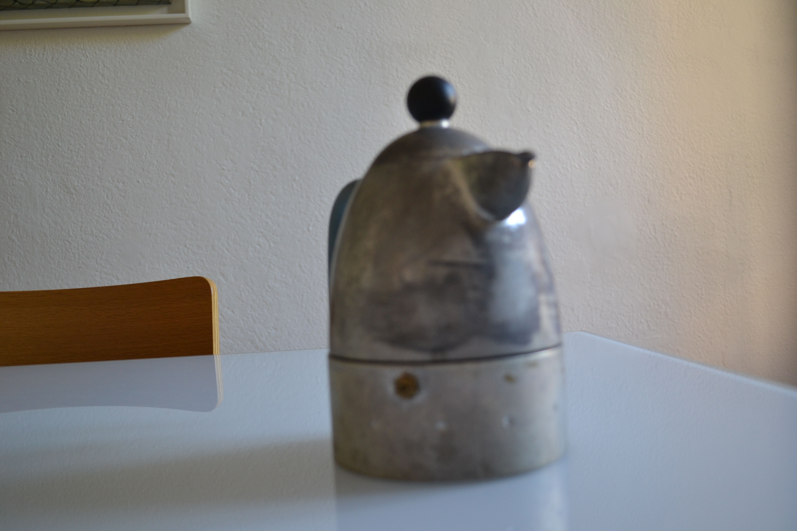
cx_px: 398
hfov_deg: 57.2
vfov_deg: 40.0
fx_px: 731
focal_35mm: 33
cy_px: 266
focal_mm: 22
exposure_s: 1/40
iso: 400
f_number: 4
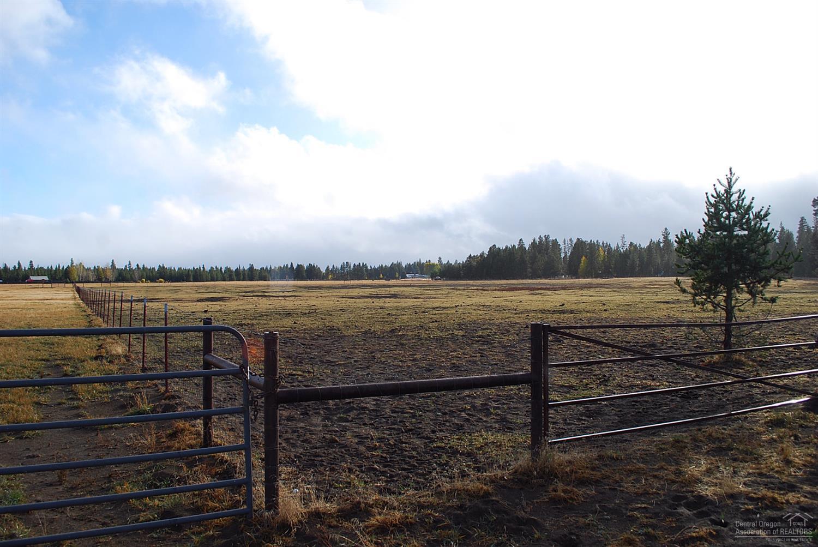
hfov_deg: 67.3
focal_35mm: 27
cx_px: 409
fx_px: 614
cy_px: 274
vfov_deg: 48.0
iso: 100
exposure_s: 1/200
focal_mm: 18
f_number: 7.1
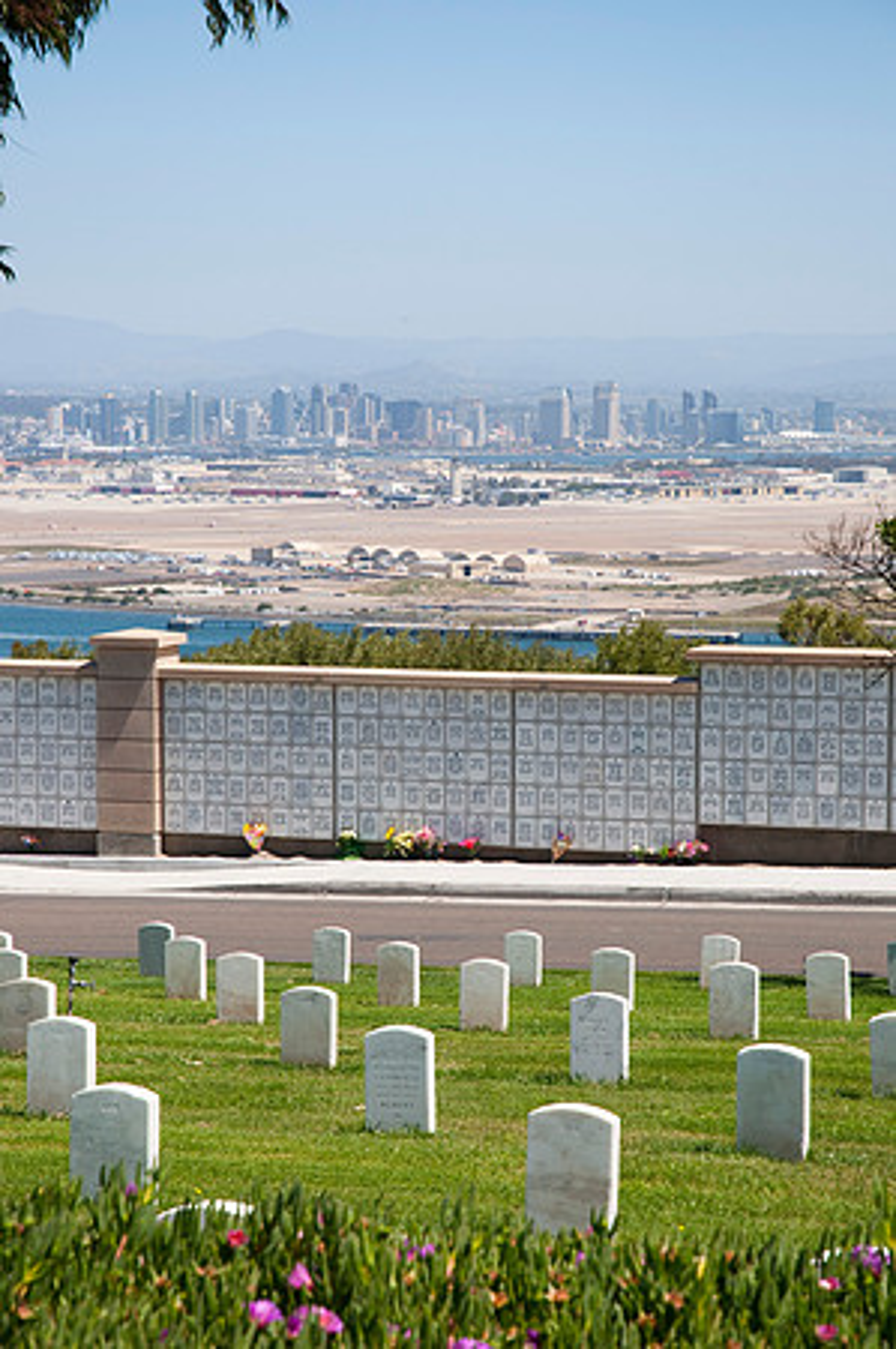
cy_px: 674
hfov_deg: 14.7
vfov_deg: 21.9
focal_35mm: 93
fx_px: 3480
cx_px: 448
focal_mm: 62
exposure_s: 1/640
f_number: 6.3
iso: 200
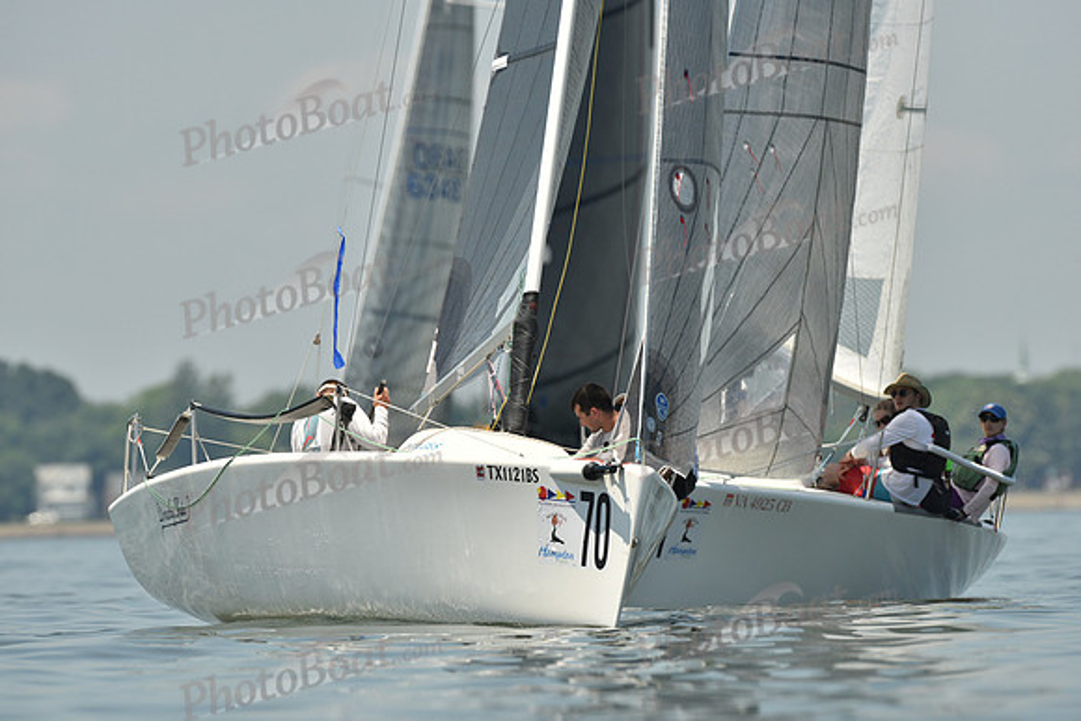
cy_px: 360
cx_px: 540
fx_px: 18020
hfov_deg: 3.4
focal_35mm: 600
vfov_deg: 2.3
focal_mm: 600
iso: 320
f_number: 8
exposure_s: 1/1600
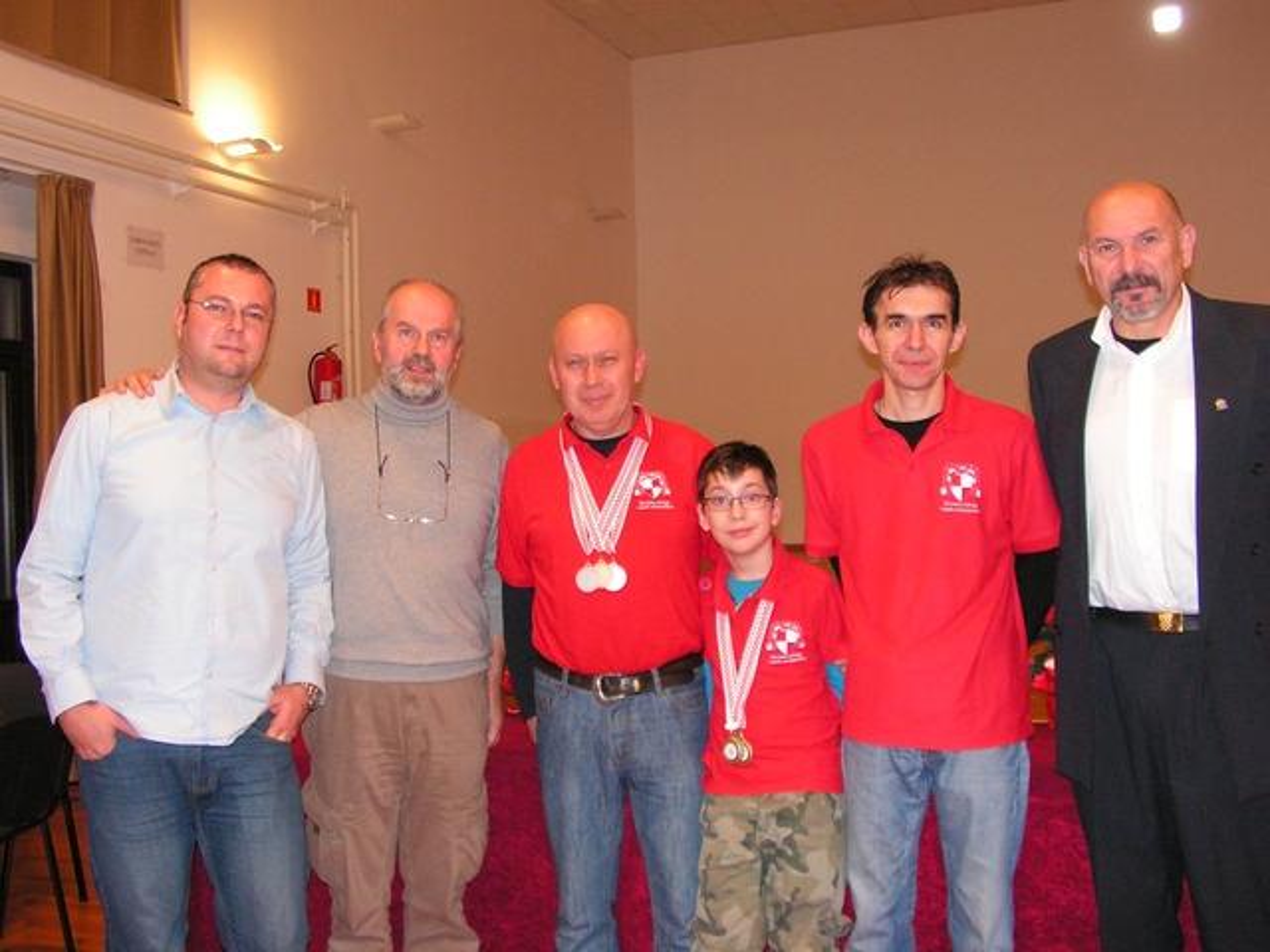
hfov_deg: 49.0
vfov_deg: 37.7
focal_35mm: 38
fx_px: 1394
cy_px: 476
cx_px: 635
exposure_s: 1/40
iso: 200
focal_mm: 6.4
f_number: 3.2
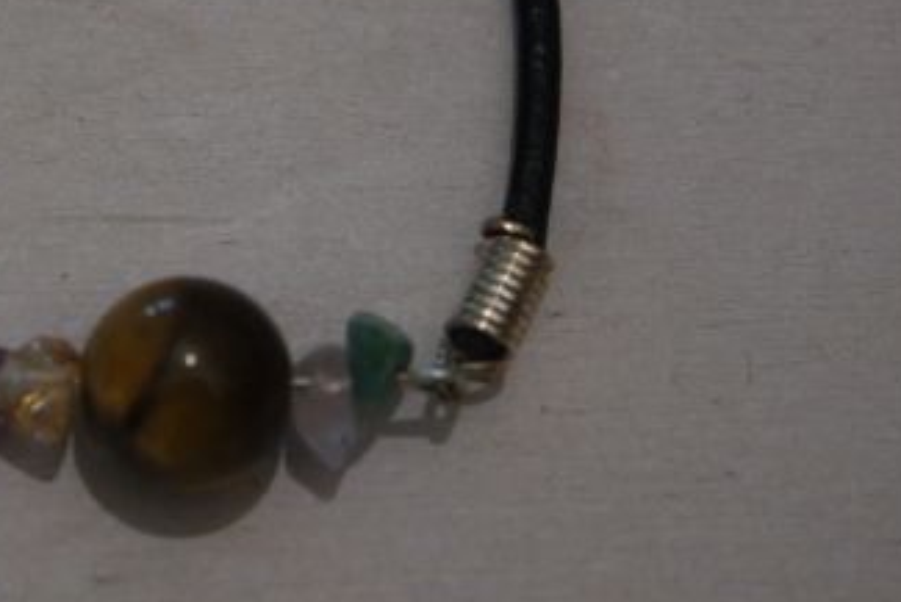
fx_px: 3555
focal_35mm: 142
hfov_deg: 14.4
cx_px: 175
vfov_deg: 9.6
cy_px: 72
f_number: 5.6
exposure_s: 1/60
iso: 3200
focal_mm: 50
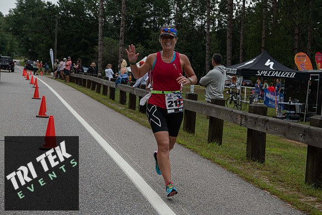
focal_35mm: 62
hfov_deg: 32.4
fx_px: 555
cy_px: 108
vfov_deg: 21.9
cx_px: 161
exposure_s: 1/250
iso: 200
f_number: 8
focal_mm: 62
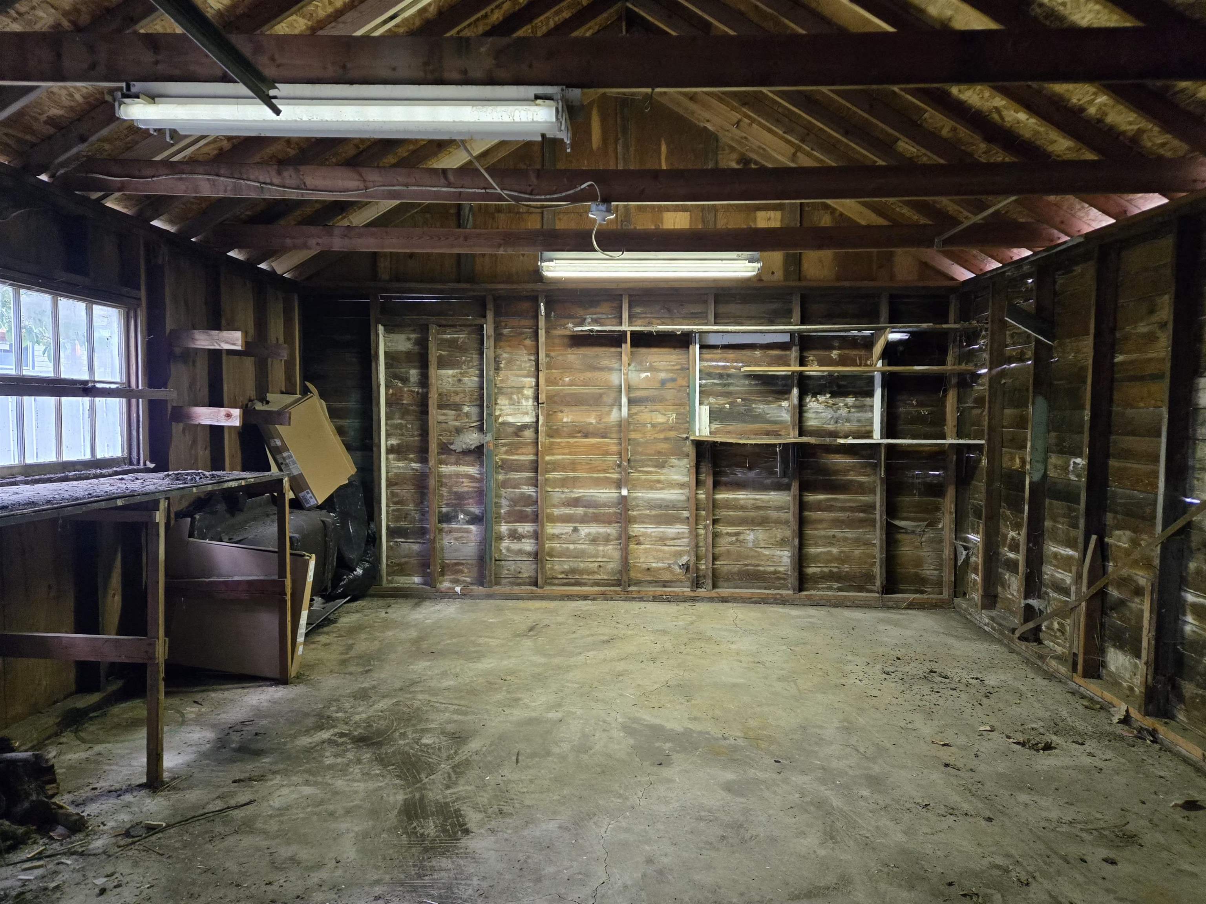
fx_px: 801
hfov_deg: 73.9
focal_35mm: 23
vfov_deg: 58.9
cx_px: 603
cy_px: 452
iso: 1000
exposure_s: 1/120
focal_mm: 5.4
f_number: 1.8
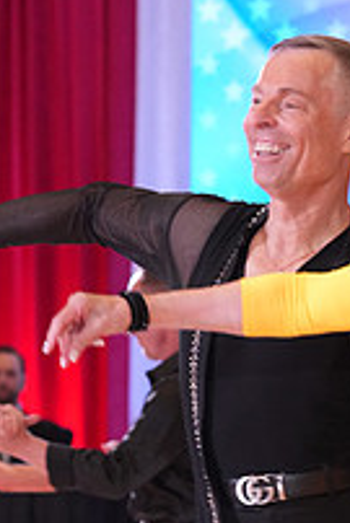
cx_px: 494
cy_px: 655
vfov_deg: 6.8
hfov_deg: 4.5
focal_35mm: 302
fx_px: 4396
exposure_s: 1/200
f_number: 4.5
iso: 2500
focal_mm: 105
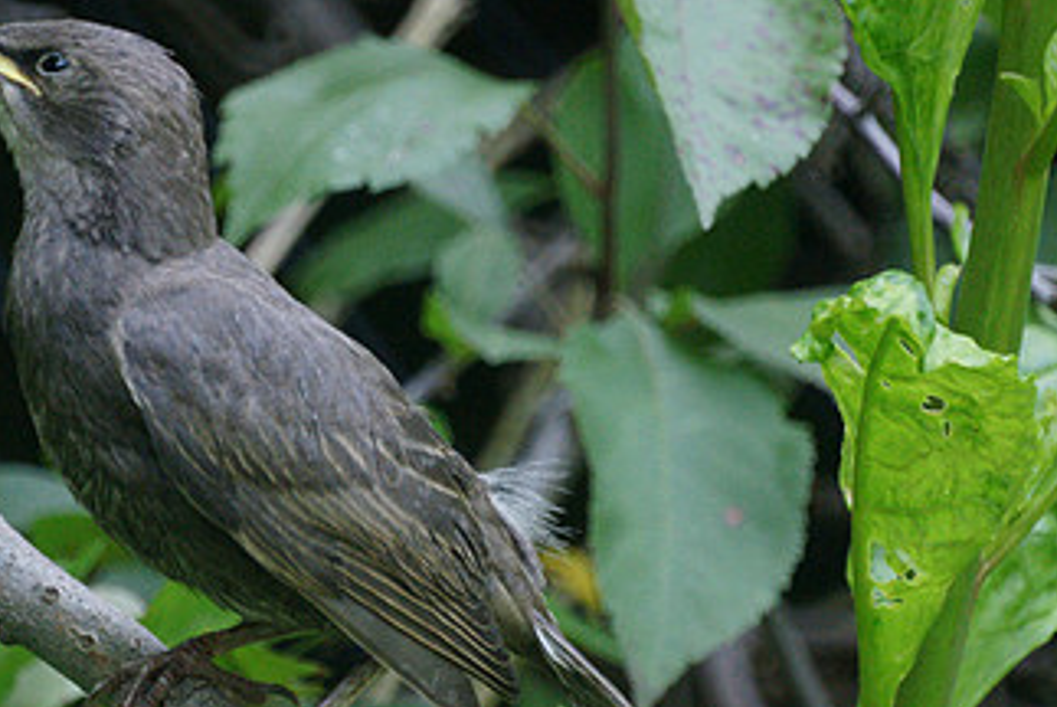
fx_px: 39555
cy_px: 552
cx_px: 331
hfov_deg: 1.5
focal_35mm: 1346
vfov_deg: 1.0
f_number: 8
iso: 1600
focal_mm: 500
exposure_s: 1/125
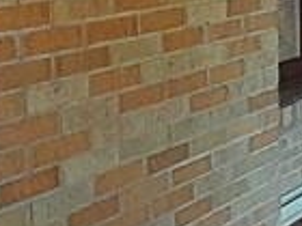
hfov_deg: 20.3
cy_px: 113
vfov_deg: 15.9
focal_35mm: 93
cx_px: 320
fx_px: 811
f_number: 2.2
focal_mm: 1.13
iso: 200
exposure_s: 1/40
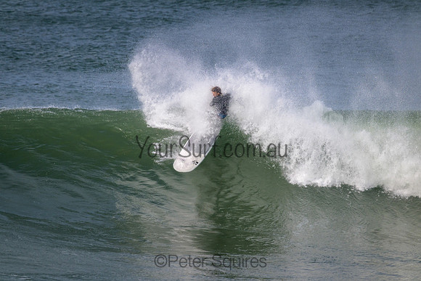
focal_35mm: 800
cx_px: 210
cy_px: 140
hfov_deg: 2.6
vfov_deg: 1.7
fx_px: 9357
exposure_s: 1/2000
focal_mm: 800
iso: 800
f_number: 11
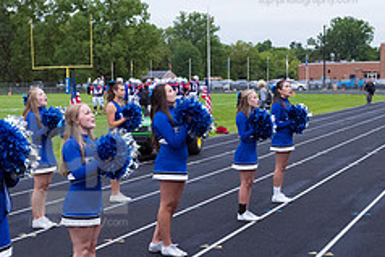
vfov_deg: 17.5
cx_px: 79
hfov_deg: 25.5
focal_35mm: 78
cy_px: 171
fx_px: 835
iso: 3200
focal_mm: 32
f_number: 6.3
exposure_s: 1/640
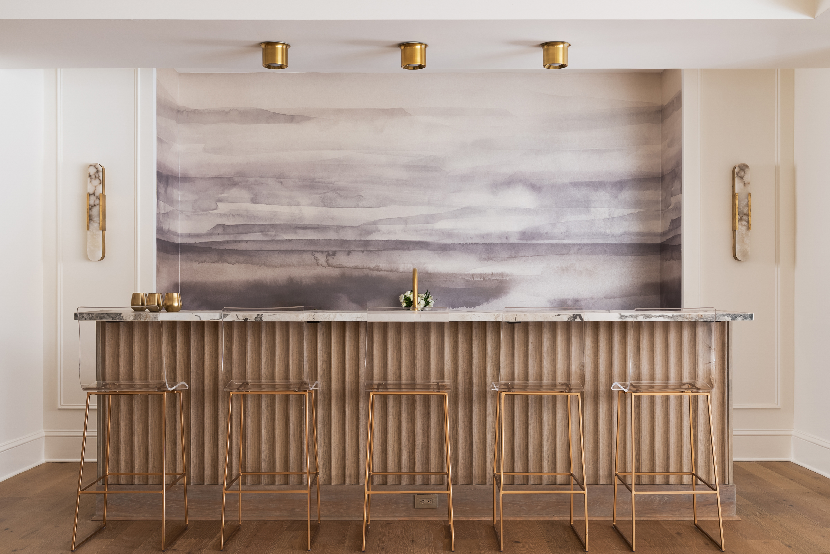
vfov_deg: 33.5
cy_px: 277
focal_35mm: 40
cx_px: 415
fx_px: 923
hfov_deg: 48.4
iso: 200
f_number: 8
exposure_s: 1/13
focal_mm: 40
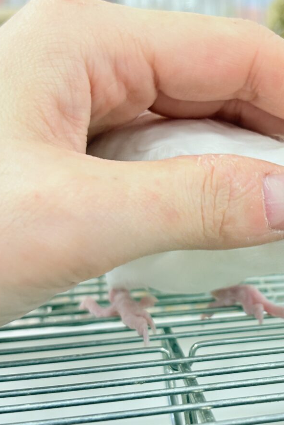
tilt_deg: -11.4
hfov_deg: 18.2
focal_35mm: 73
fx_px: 863
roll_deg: +0.4
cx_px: 280
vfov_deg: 27.7
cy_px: 214
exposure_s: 1/50
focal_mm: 5.96
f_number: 1.6
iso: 64
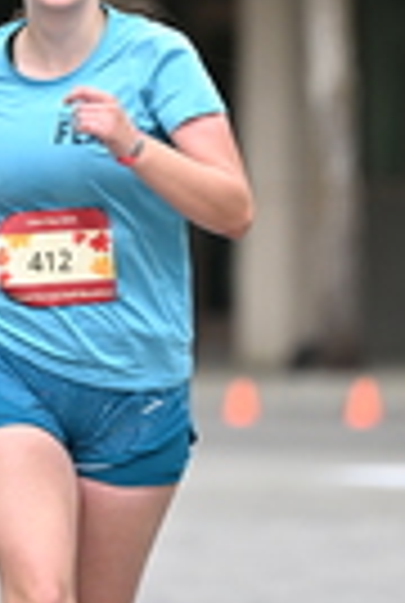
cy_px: 58
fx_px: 13732
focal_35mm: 818
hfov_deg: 1.7
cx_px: 52
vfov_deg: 2.5
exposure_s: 1/1600
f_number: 2.8
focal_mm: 200
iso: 640
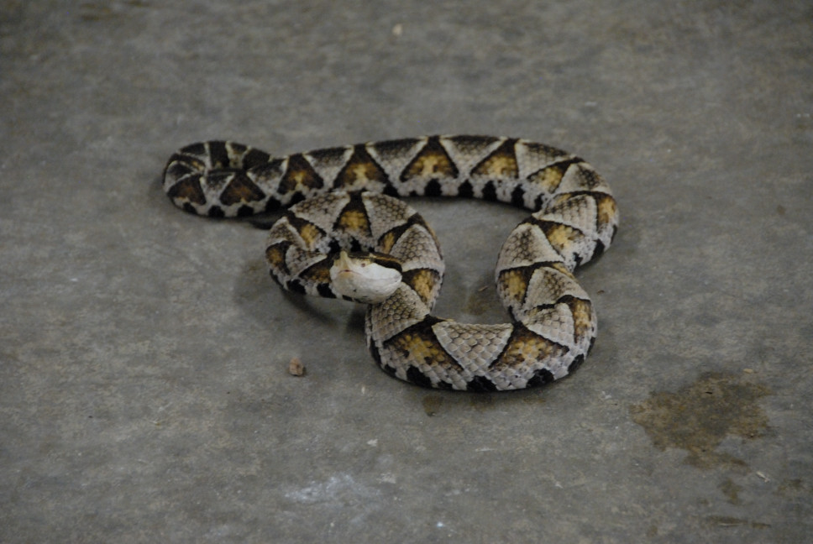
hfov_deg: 6.9
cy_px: 272
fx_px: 6783
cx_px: 406
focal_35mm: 300
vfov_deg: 4.6
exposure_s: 1/40
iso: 1600
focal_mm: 200
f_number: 5.6
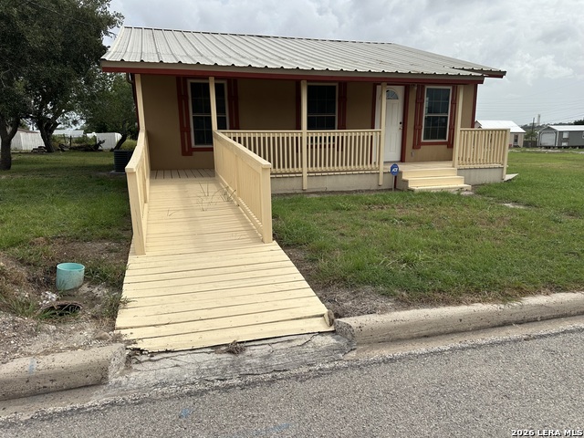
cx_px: 292
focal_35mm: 24
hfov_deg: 71.6
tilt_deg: -13.3
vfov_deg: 56.8
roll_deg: +1.6
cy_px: 219
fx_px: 405
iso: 80
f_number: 1.78
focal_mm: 6.86
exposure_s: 1/6623
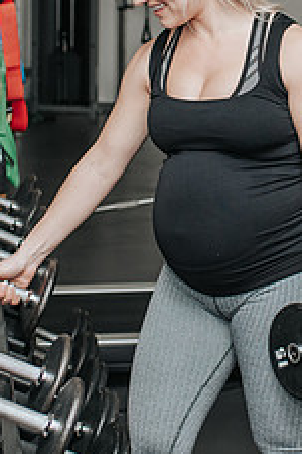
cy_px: 130
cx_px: 244
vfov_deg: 19.4
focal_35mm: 105
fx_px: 1321
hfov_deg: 13.0
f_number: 3.2
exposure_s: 1/200
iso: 800
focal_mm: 35
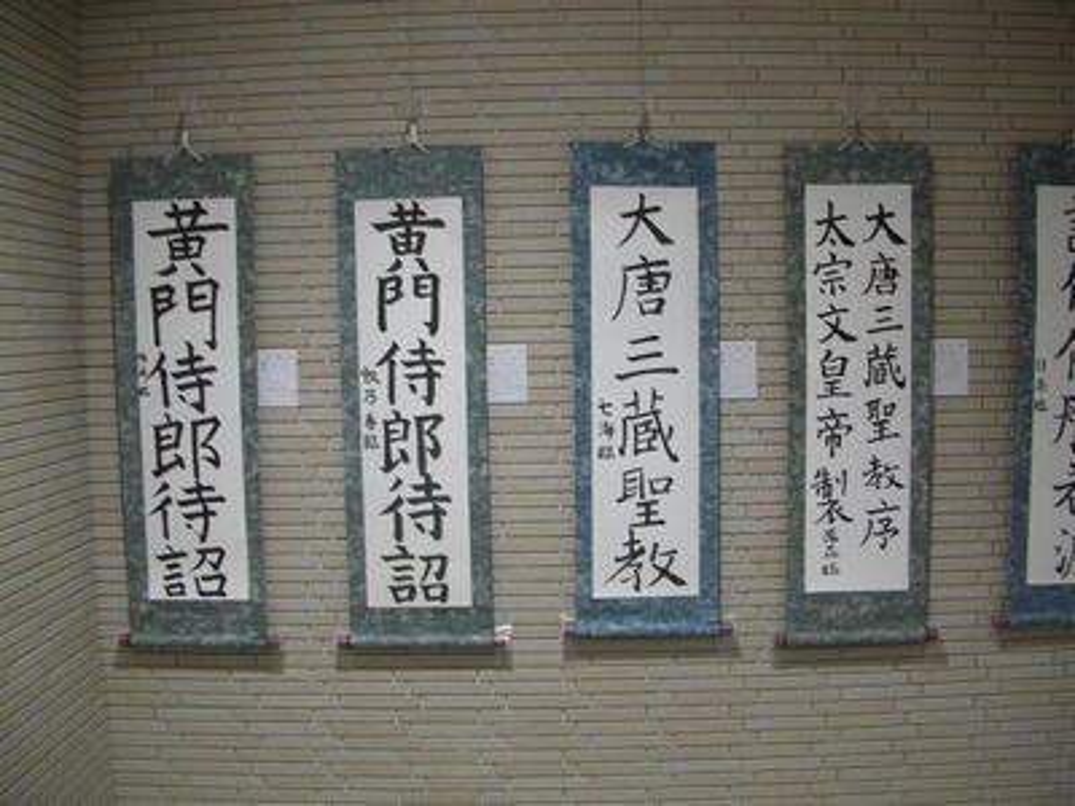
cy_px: 403
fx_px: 1087
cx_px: 538
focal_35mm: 35
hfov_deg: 52.6
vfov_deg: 40.7
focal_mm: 5.8
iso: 64
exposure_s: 1/6
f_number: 2.8
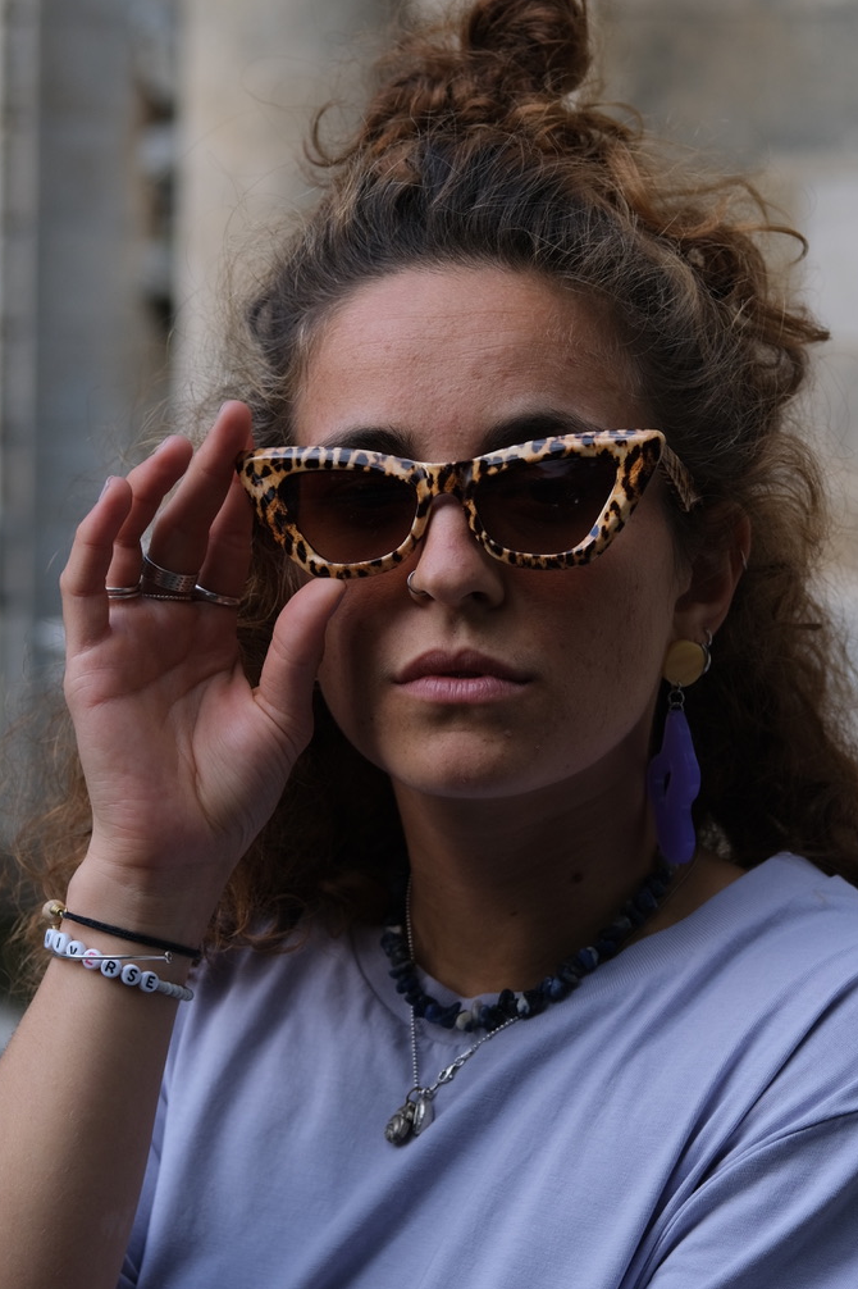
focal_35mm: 81
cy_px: 598
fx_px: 2898
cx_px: 434
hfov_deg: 16.8
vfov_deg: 25.1
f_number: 4
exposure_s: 1/500
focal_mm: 50
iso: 320
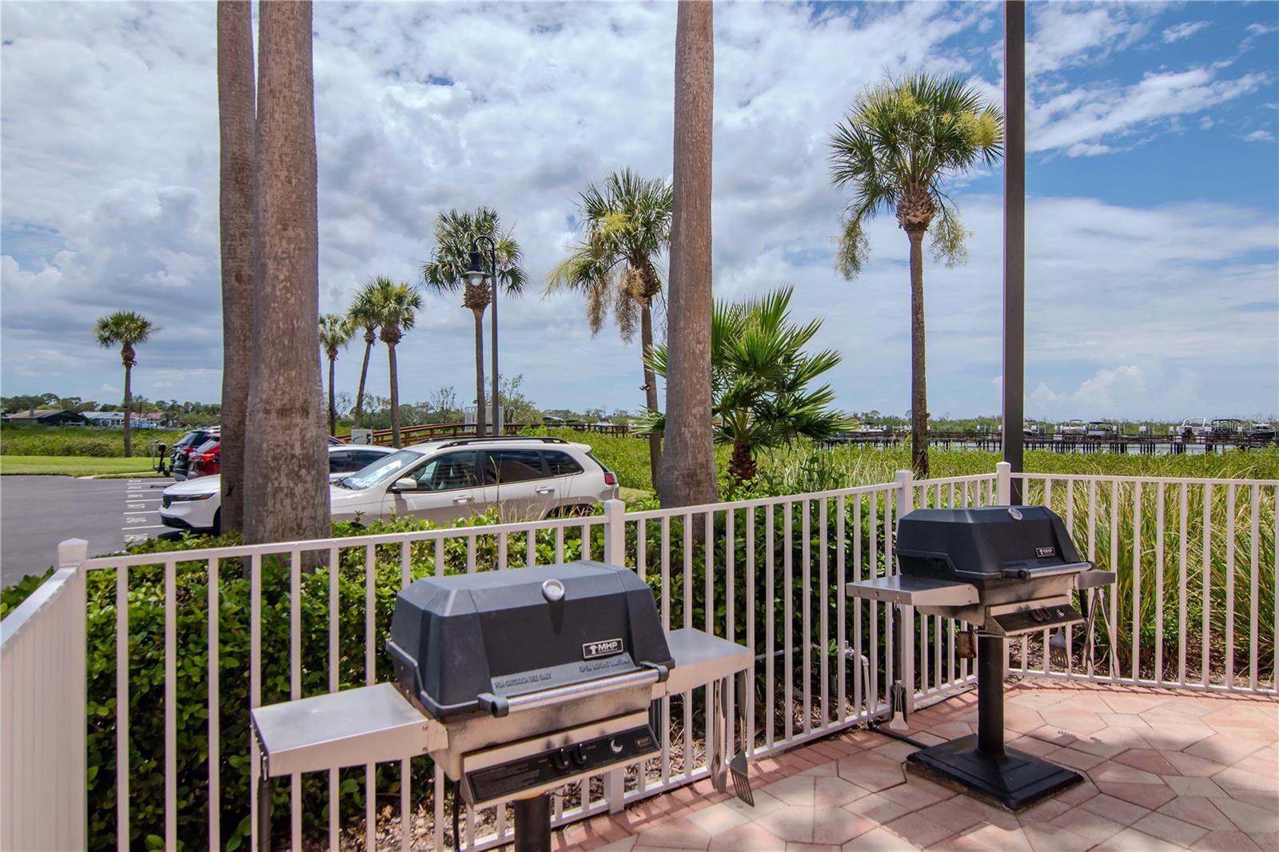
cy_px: 426
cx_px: 640
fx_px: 746
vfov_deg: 59.5
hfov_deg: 81.2
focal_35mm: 21
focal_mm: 14
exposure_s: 1/2500
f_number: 8
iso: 800
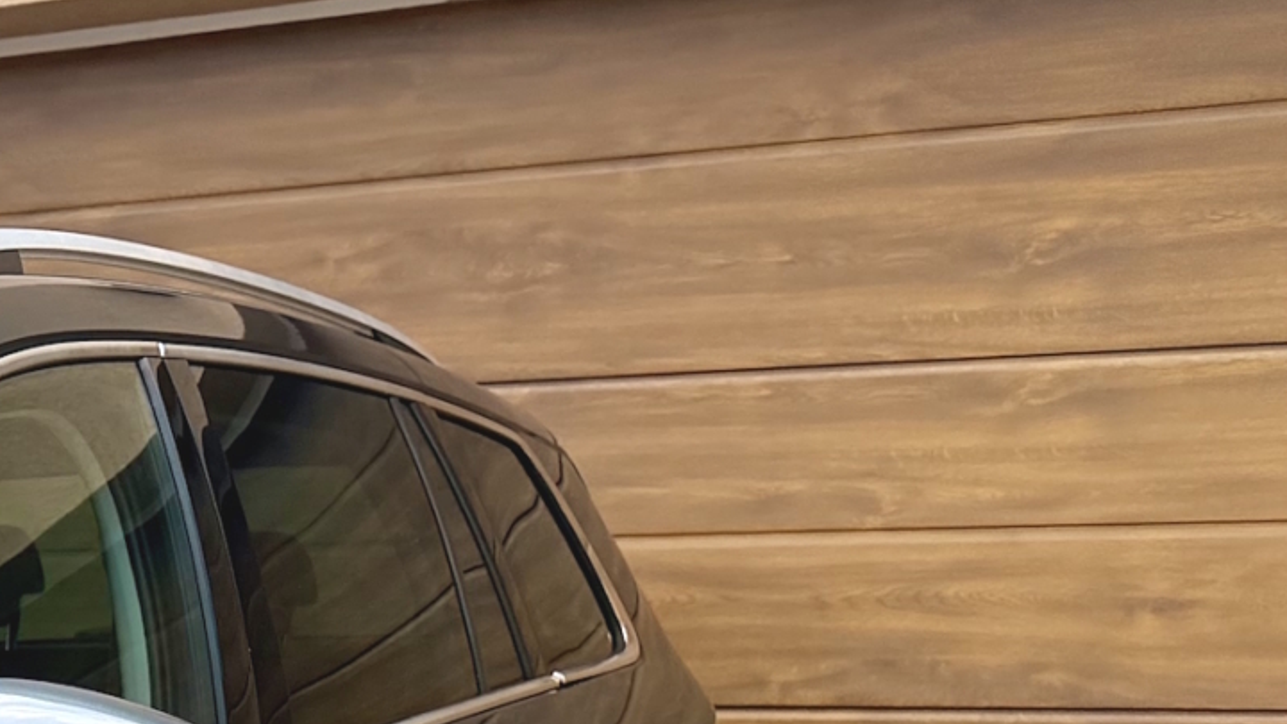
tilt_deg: -14.6
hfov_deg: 18.9
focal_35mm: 93
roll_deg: +0.0
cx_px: -863
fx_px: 3174
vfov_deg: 11.5
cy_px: 1530
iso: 100
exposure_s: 1/3021
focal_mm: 6.76
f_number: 1.78
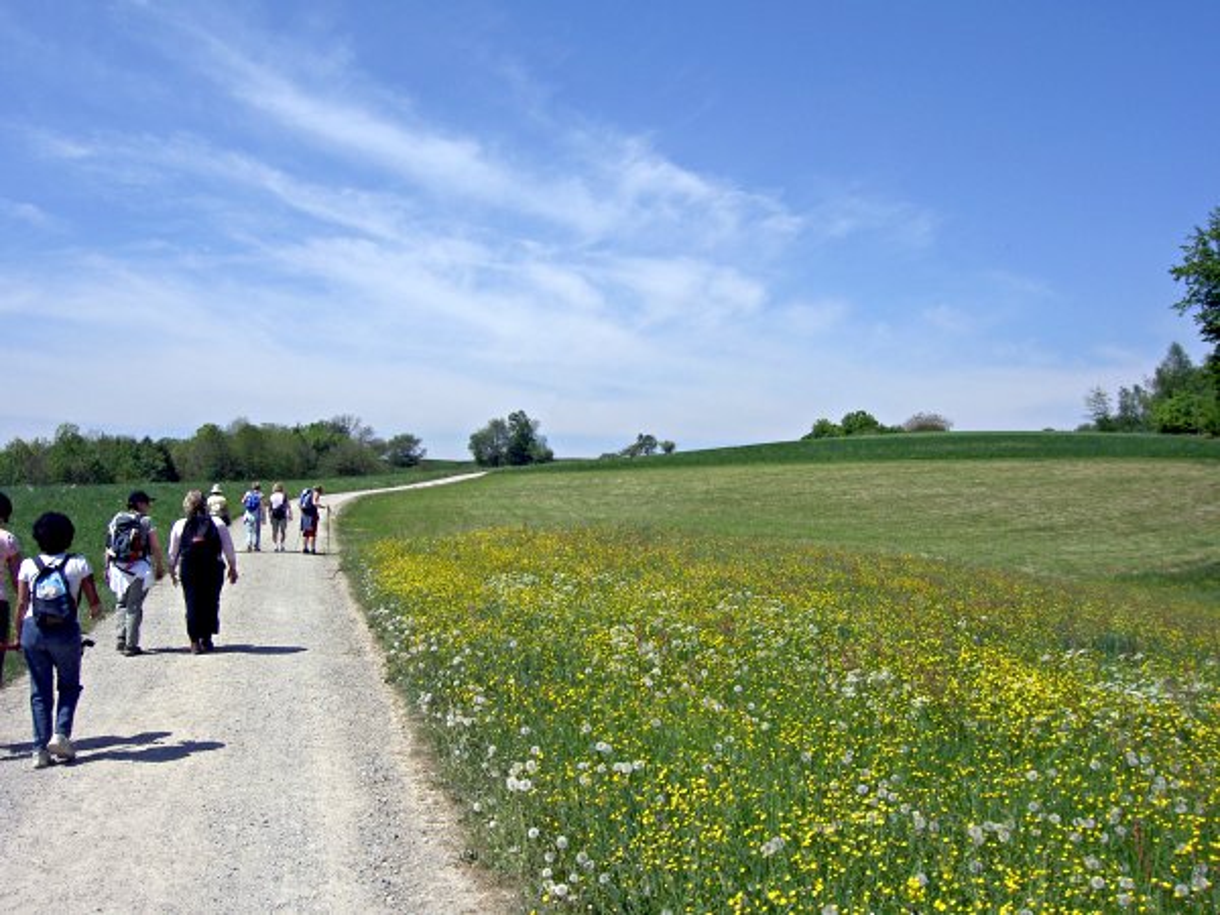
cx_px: 610
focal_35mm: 34
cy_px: 458
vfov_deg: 41.8
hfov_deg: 54.0
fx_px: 1198
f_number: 4.7
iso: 50
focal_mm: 5.6
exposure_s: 1/640
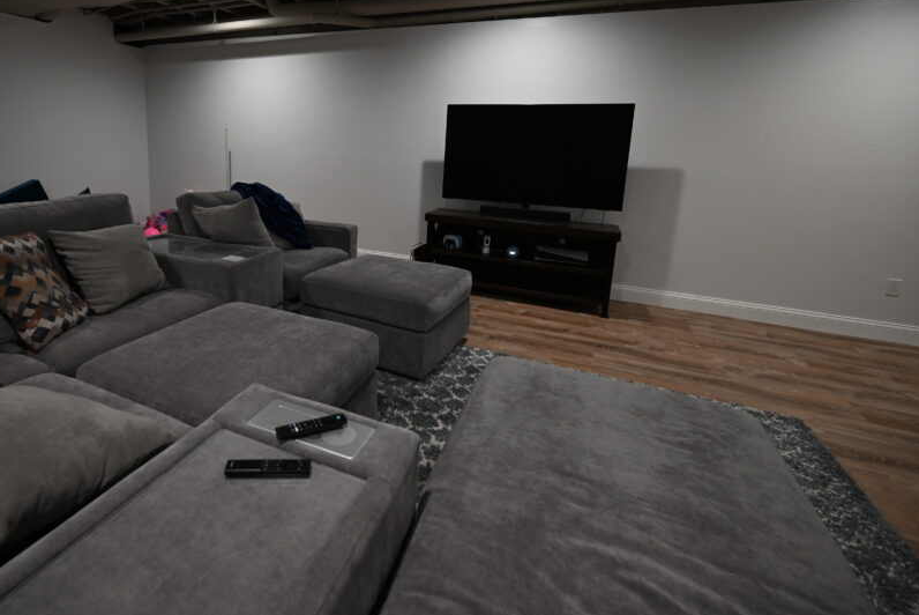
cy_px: 223
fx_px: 460
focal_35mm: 18
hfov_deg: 88.9
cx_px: 369
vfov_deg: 66.3
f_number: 4
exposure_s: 1/125
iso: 1100
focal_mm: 14
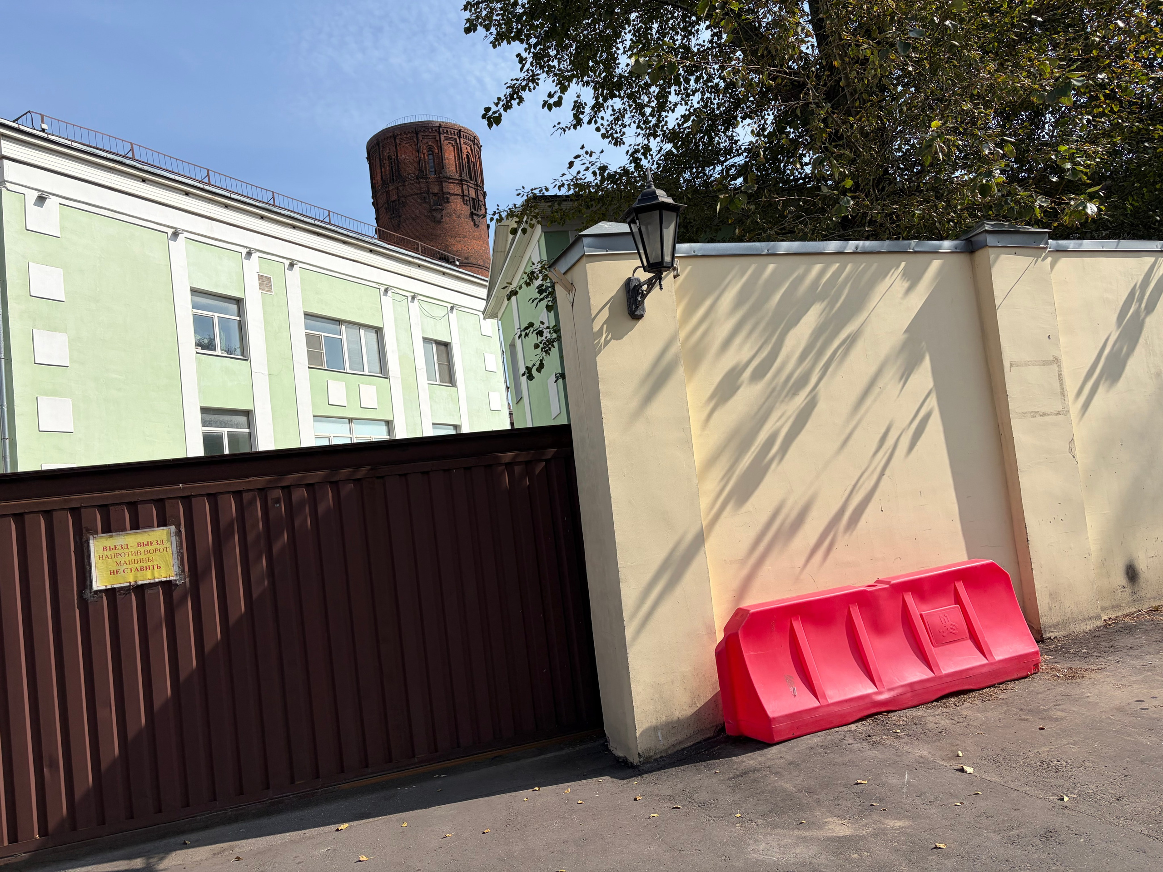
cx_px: 582
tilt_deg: +5.5
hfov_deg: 67.3
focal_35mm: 26
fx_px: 874
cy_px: 436
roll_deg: +7.7
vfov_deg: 53.1
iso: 50
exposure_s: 1/5348
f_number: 1.6
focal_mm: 5.96
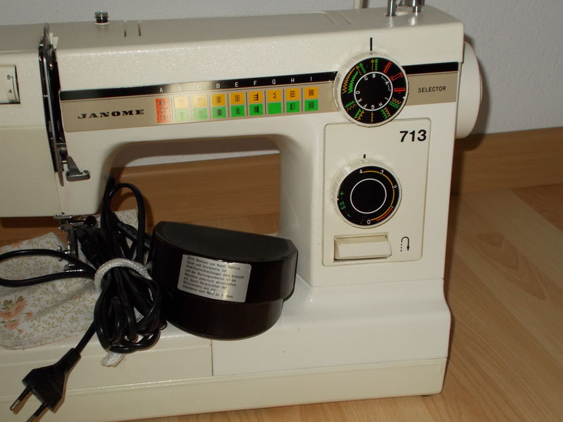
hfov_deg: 36.1
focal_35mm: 53
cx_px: 230
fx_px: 862
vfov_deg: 27.5
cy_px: 237
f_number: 4.2
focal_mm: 7.9
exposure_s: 1/30
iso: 200
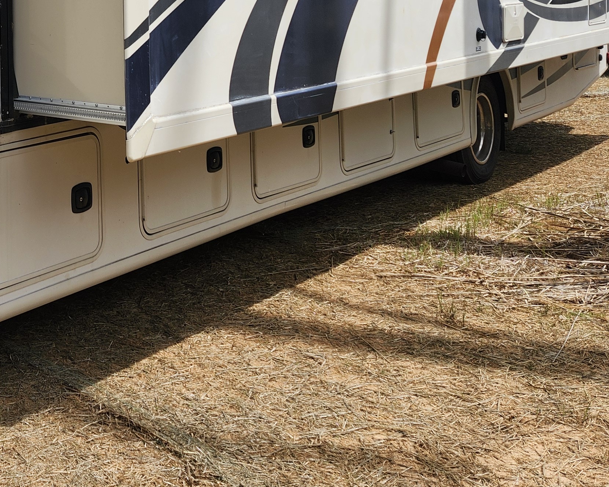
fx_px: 973
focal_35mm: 54
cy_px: -26
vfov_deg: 26.3
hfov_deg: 32.0
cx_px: 0
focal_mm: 5.54
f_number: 1.8
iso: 25
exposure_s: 1/1668
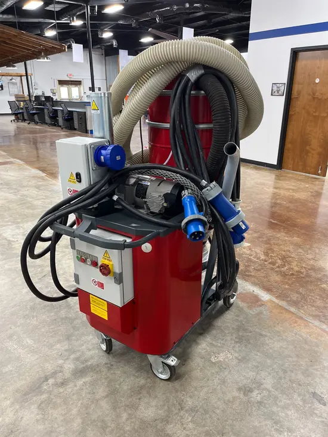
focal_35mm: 26
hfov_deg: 53.1
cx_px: 164
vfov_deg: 67.3
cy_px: 218
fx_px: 328
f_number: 1.6
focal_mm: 5.1
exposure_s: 1/60
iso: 160
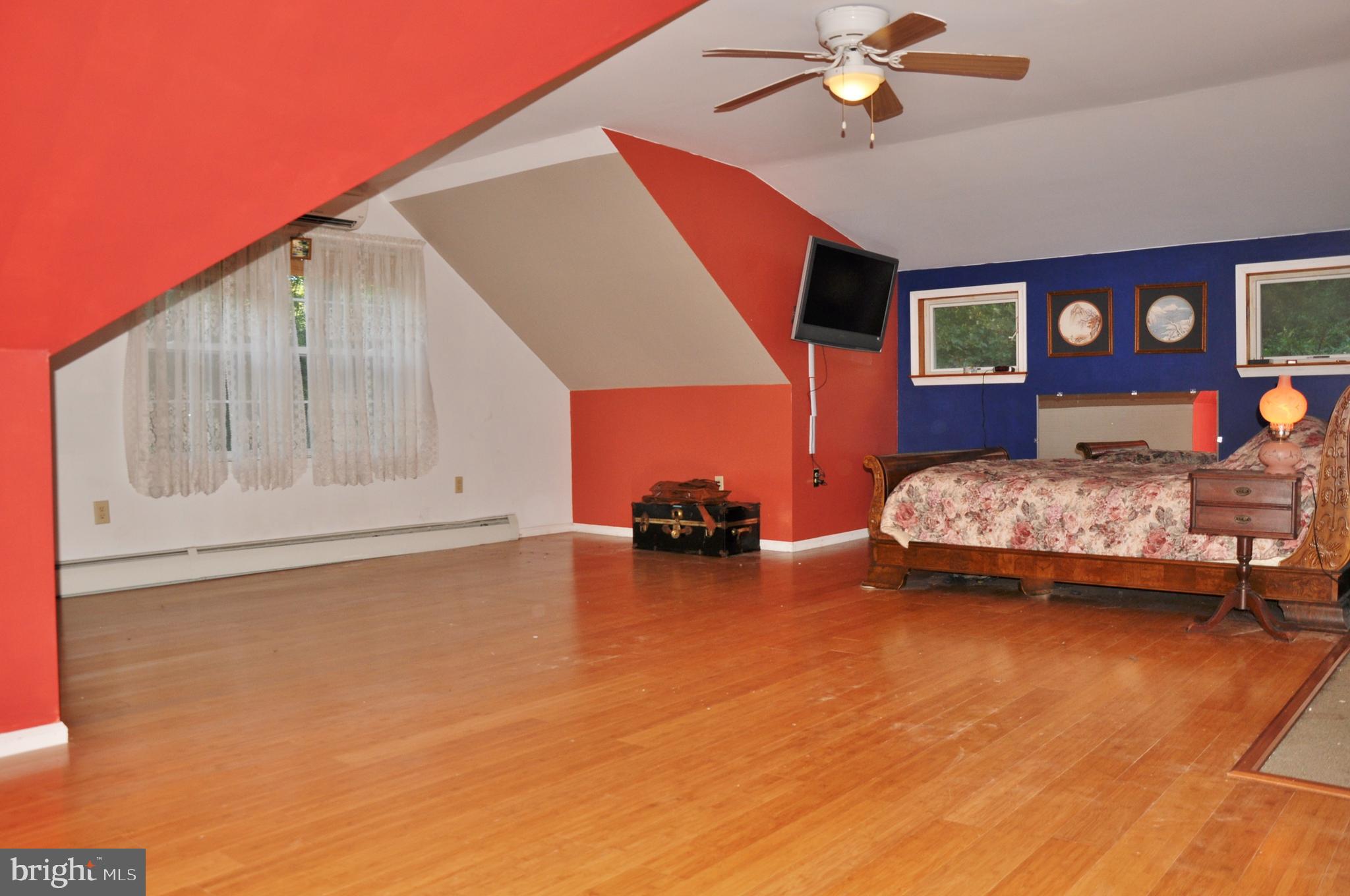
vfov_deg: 47.8
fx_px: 1011
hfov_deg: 67.4
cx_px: 675
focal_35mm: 27
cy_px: 448
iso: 200
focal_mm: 18
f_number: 5.6
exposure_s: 1/60
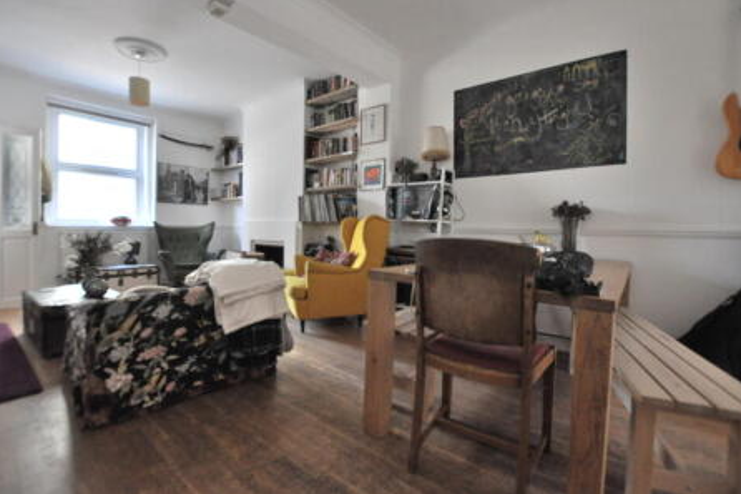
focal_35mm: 16
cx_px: 354
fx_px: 329
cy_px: 232
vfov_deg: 73.6
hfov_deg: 96.7
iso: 1600
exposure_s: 1/200
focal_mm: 10
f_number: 4
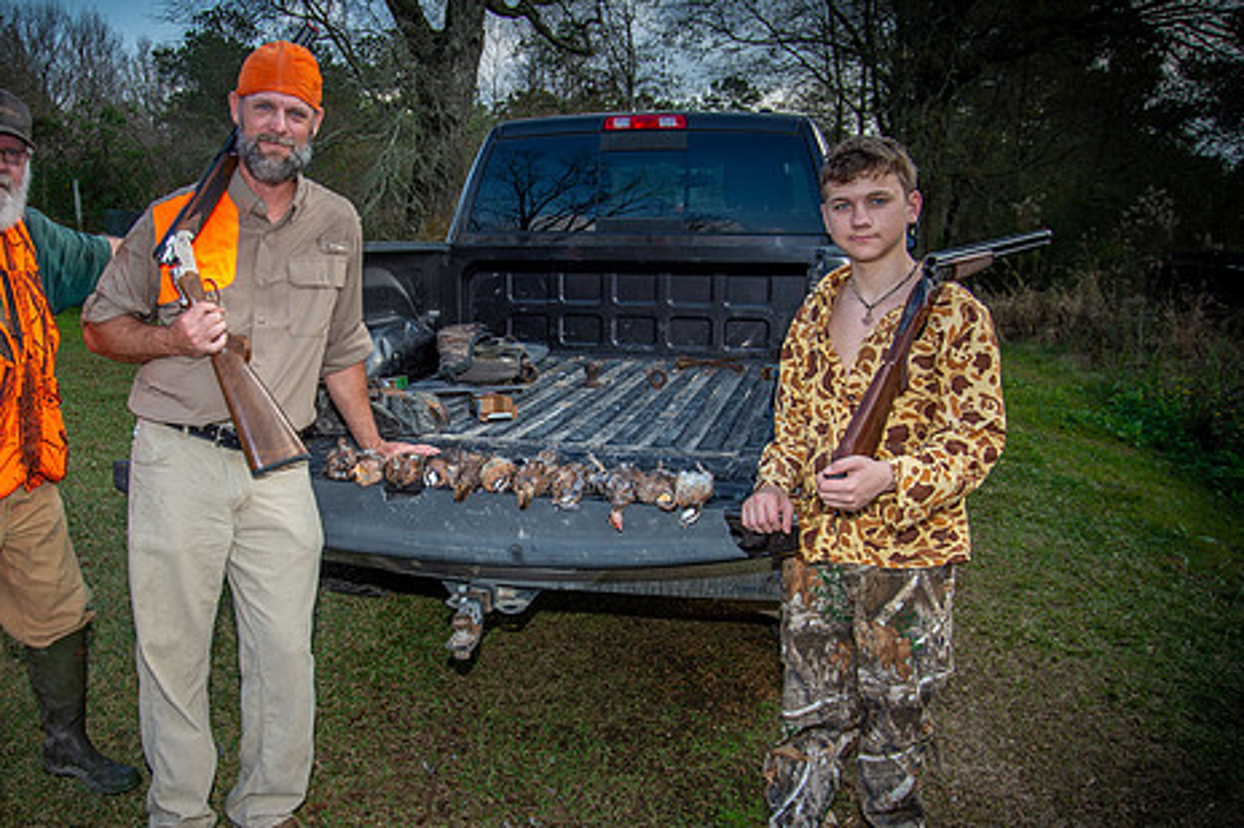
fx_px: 1036
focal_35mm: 30
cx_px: 491
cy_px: 466
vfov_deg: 43.5
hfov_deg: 61.4
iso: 250
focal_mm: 24
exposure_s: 1/250
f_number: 6.3
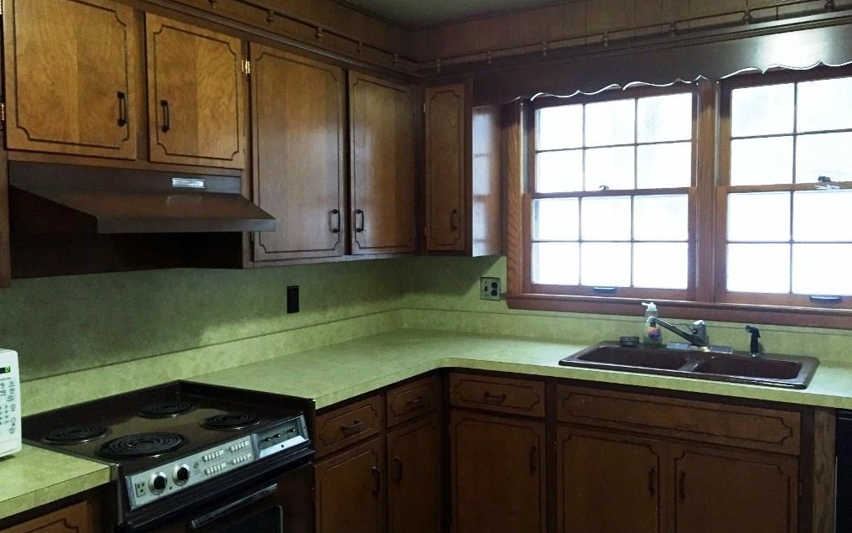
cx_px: 425
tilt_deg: -3.6
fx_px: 720
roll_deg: +0.9
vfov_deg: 40.6
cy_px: 262
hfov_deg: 61.2
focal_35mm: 31
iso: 200
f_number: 2.2
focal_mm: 4.15
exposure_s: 1/30
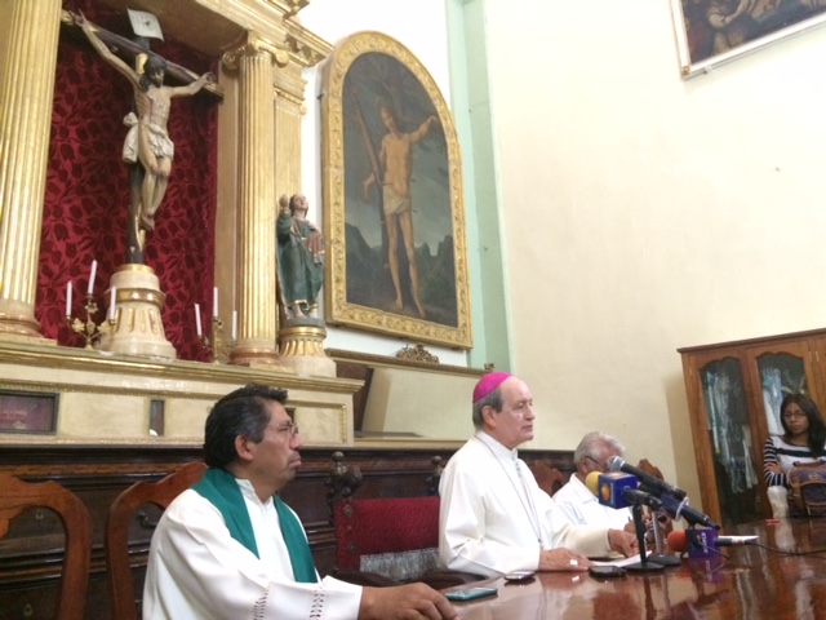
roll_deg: +2.5
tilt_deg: +13.5
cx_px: 413
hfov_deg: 61.7
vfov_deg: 48.2
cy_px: 310
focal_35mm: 29
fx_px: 692
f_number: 2.2
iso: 400
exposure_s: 1/15
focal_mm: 4.15
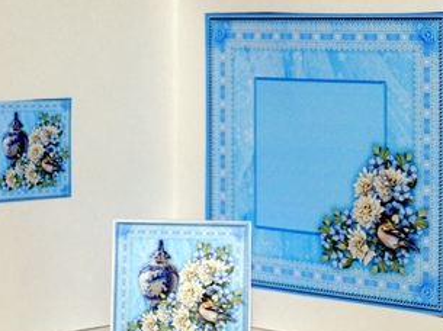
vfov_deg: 19.7
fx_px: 955
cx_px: 174
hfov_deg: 26.1
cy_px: 166
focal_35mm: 75
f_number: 5
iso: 200
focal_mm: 35
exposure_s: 1/60
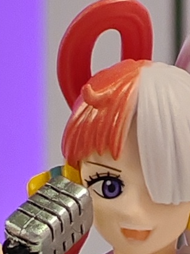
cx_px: 253
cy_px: 755
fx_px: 4667
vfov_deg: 3.1
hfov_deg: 2.3
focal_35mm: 638
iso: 800
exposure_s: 1/25
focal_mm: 7.48
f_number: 2.4
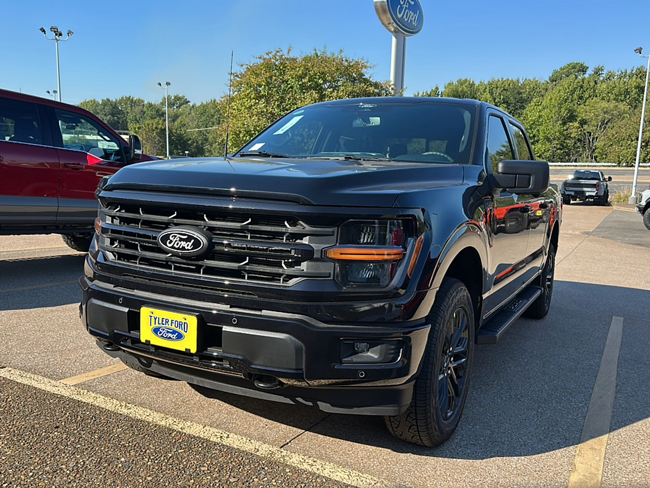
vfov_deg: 54.9
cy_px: 244
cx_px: 325
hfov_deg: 69.4
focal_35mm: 25
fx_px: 469
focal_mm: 6.86
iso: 80
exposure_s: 1/2119
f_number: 1.78
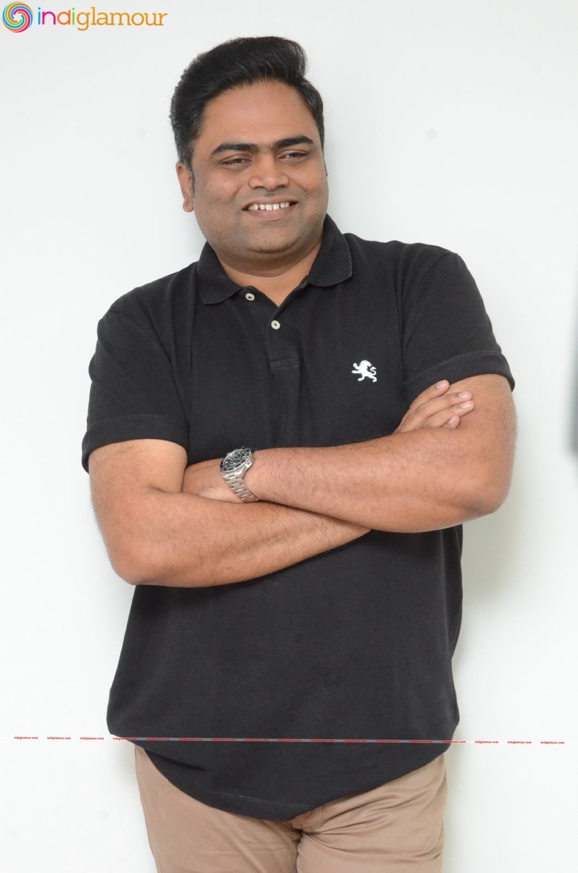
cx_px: 289
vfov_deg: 27.1
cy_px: 436
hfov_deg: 18.1
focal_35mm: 75
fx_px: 1815
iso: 5000
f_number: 8
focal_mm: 50
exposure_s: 1/125
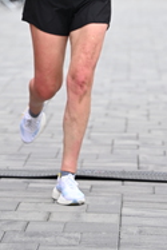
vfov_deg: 7.0
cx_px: 82
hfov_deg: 4.8
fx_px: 2000
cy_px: -115
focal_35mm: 288
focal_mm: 98
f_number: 2.8
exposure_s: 1/1600
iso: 640
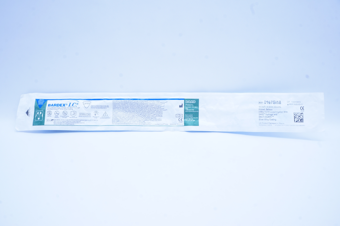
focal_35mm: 27
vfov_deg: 47.8
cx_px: 170
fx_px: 255
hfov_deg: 67.4
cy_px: 113
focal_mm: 18
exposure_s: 1/10
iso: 400
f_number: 16
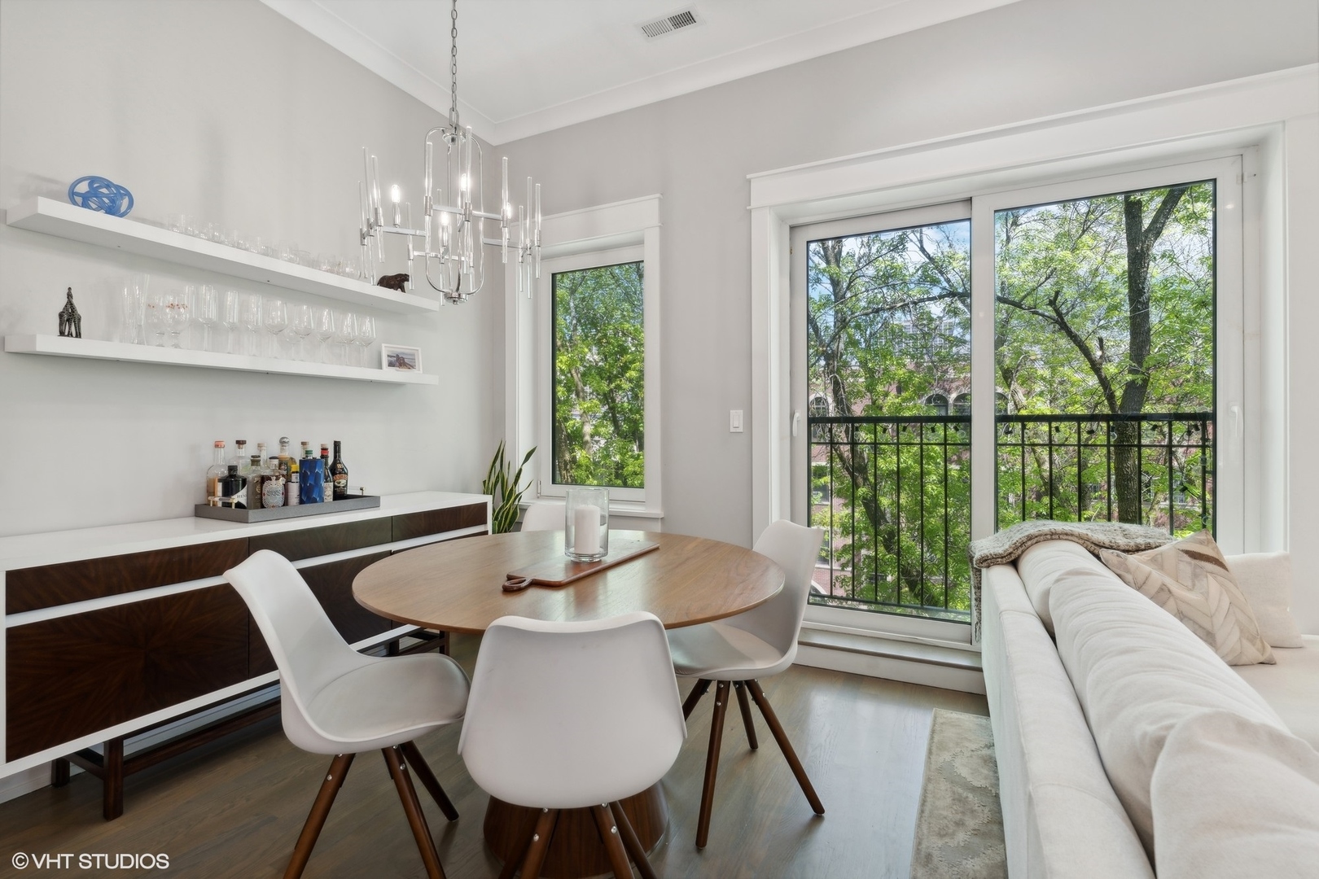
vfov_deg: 73.7
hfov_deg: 96.7
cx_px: 660
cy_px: 440
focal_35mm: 16
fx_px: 586
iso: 320
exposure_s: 1/40
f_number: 8
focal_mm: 16
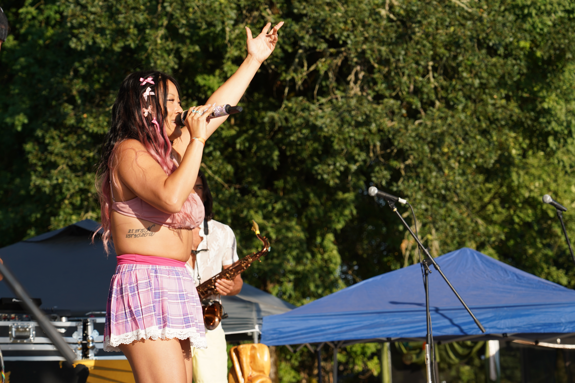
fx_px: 1677
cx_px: 288
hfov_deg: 19.5
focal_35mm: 105
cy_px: 192
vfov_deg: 13.0
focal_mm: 105
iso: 100
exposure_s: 1/200
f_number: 6.3
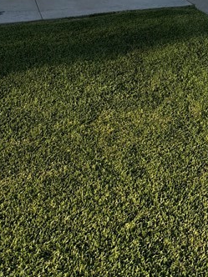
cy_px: -143
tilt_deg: +1.2
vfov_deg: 21.8
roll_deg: -0.1
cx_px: 201
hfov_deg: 19.4
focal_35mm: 74
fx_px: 593
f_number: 1.78
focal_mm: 6.76
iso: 80
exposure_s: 1/2445
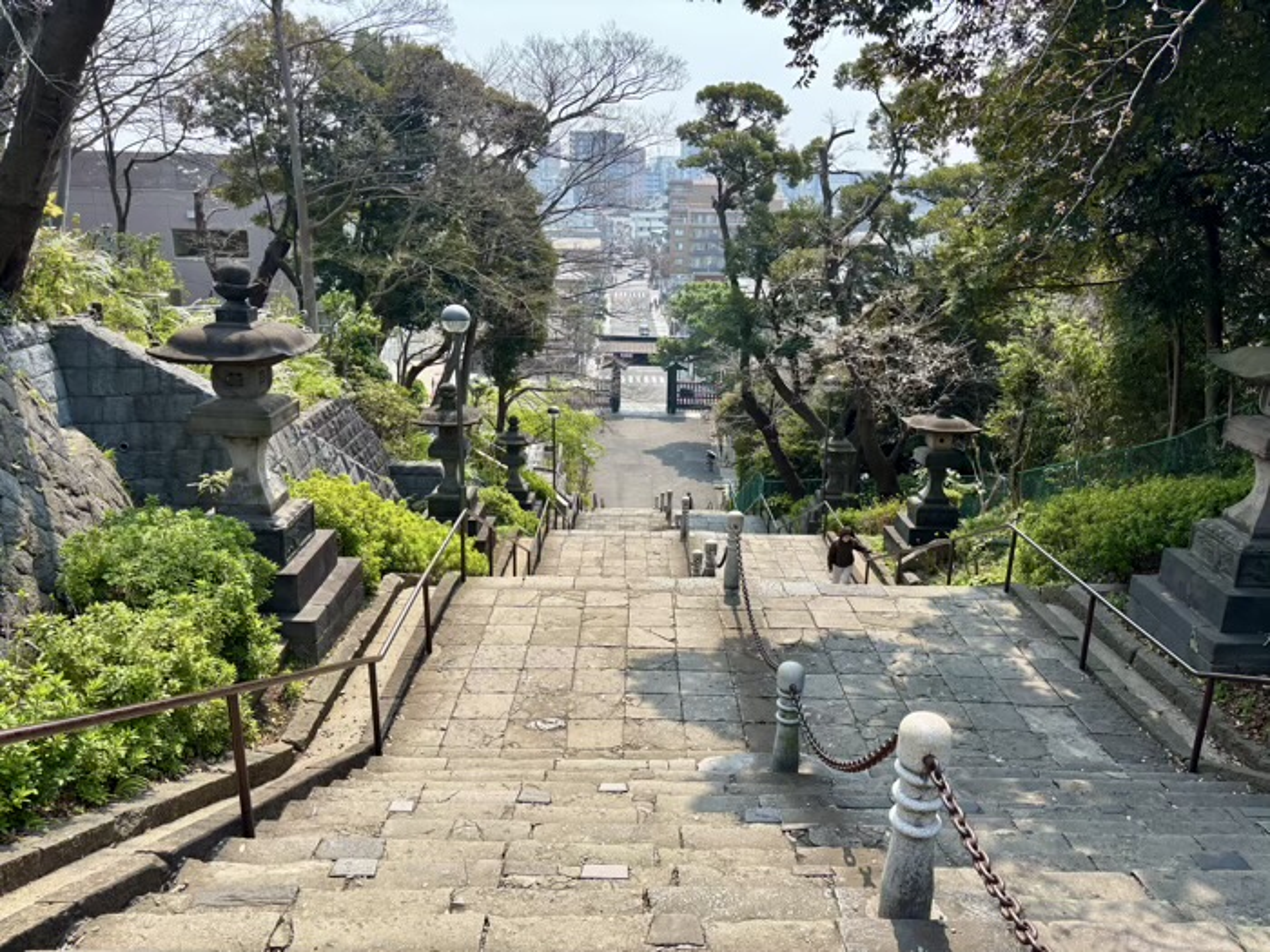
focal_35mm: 26
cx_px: 635
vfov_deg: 53.1
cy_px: 476
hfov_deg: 67.3
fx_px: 954
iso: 50
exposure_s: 1/1567
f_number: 1.6
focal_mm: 5.96
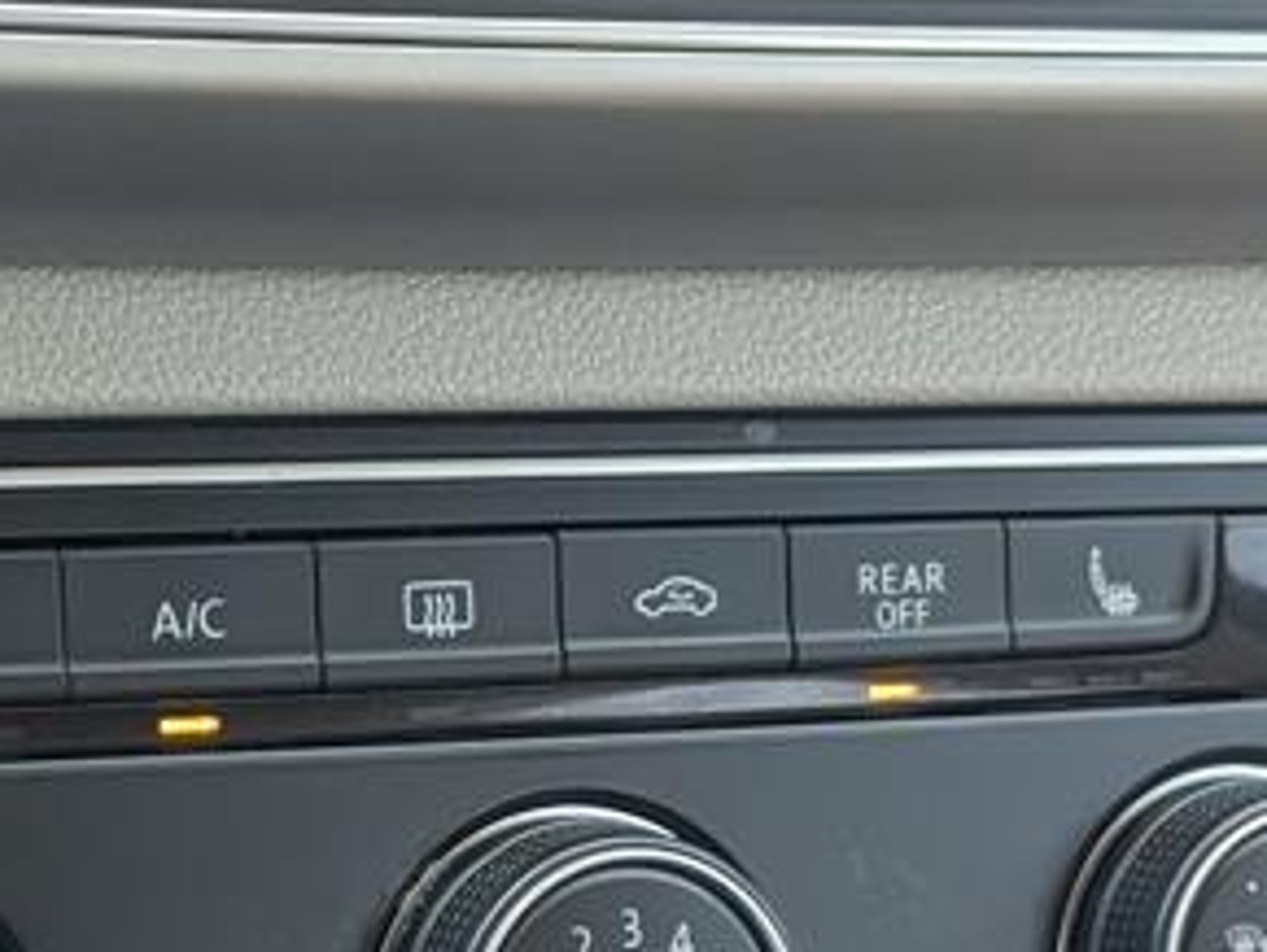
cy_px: 895
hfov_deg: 18.2
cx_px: 472
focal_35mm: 108
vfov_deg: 13.6
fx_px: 3956
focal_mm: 6.9
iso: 833
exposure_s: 1/250
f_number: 1.68
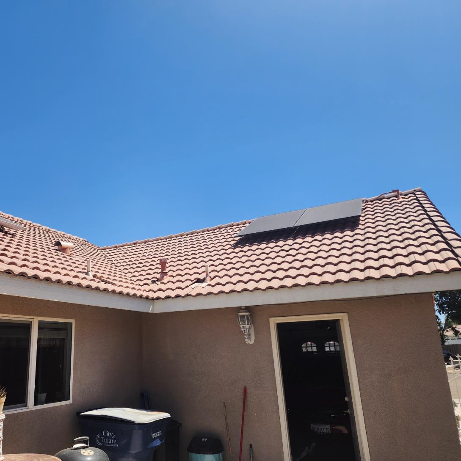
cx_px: 172
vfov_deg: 57.3
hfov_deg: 56.6
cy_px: 233
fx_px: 422
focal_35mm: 28
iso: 12
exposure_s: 1/942
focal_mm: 6.4
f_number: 1.8
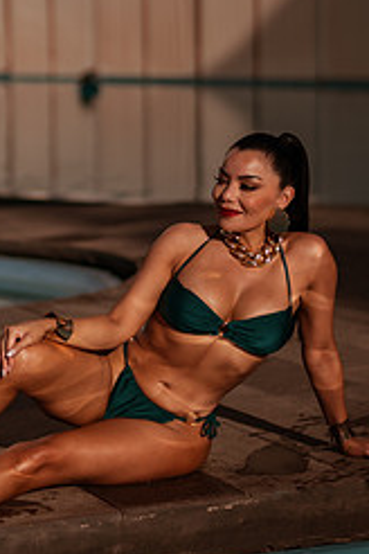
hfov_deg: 12.9
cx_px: 76
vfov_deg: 19.2
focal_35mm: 106
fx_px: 1630
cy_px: 187
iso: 50
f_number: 1.8
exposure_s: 1/8000
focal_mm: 58
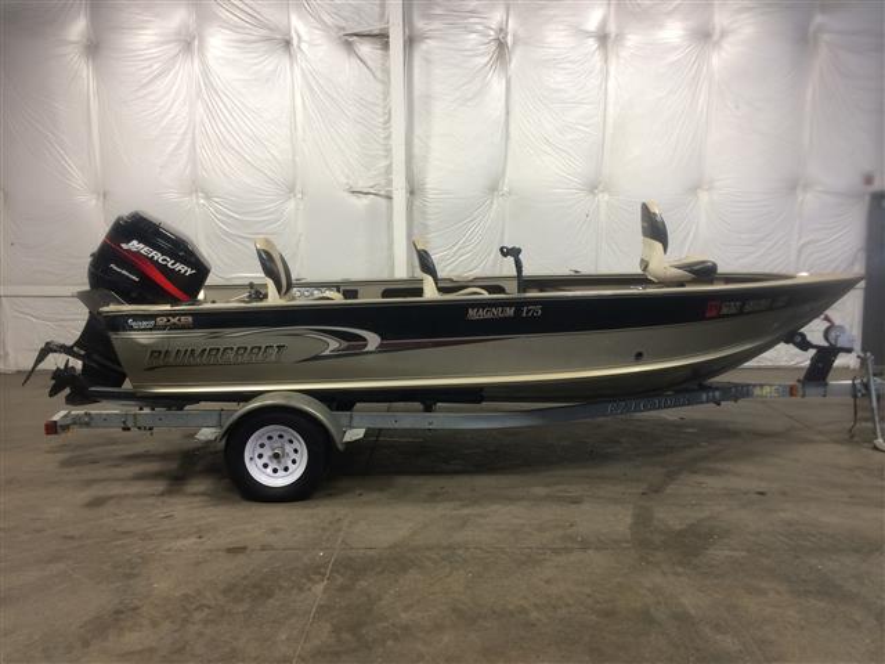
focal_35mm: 29
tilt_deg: -7.0
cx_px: 442
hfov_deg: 61.7
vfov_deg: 48.2
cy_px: 332
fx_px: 741
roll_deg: +1.5
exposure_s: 1/30
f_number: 2.2
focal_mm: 4.15
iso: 64
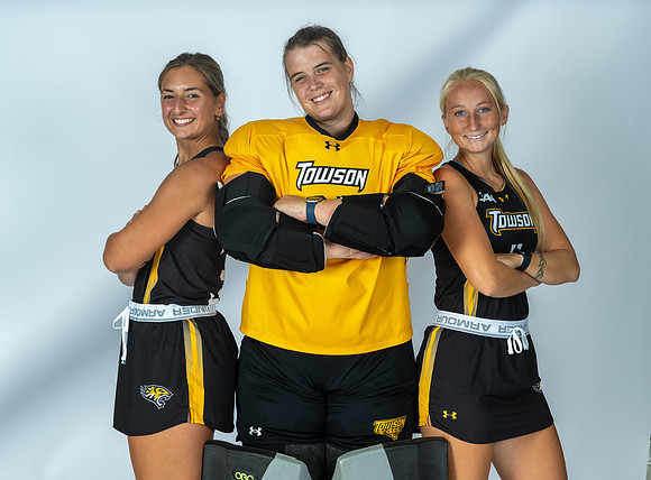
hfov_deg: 25.8
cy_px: 243
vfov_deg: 19.2
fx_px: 1420
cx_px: 405
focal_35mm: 76
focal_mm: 60
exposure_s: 1/200
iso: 160
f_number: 10
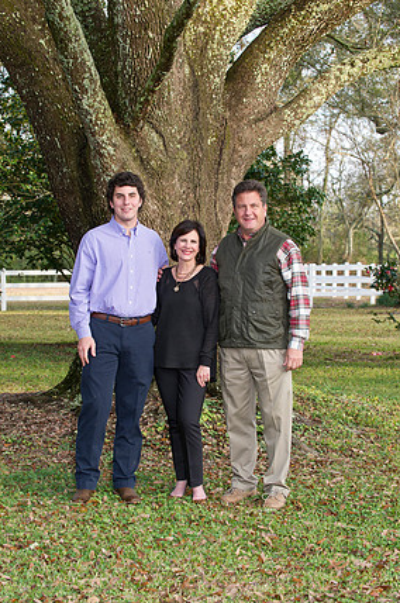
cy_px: 296
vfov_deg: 24.8
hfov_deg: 16.6
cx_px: 192
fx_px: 1371
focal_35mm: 82
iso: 800
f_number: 5.6
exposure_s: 1/160
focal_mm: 78
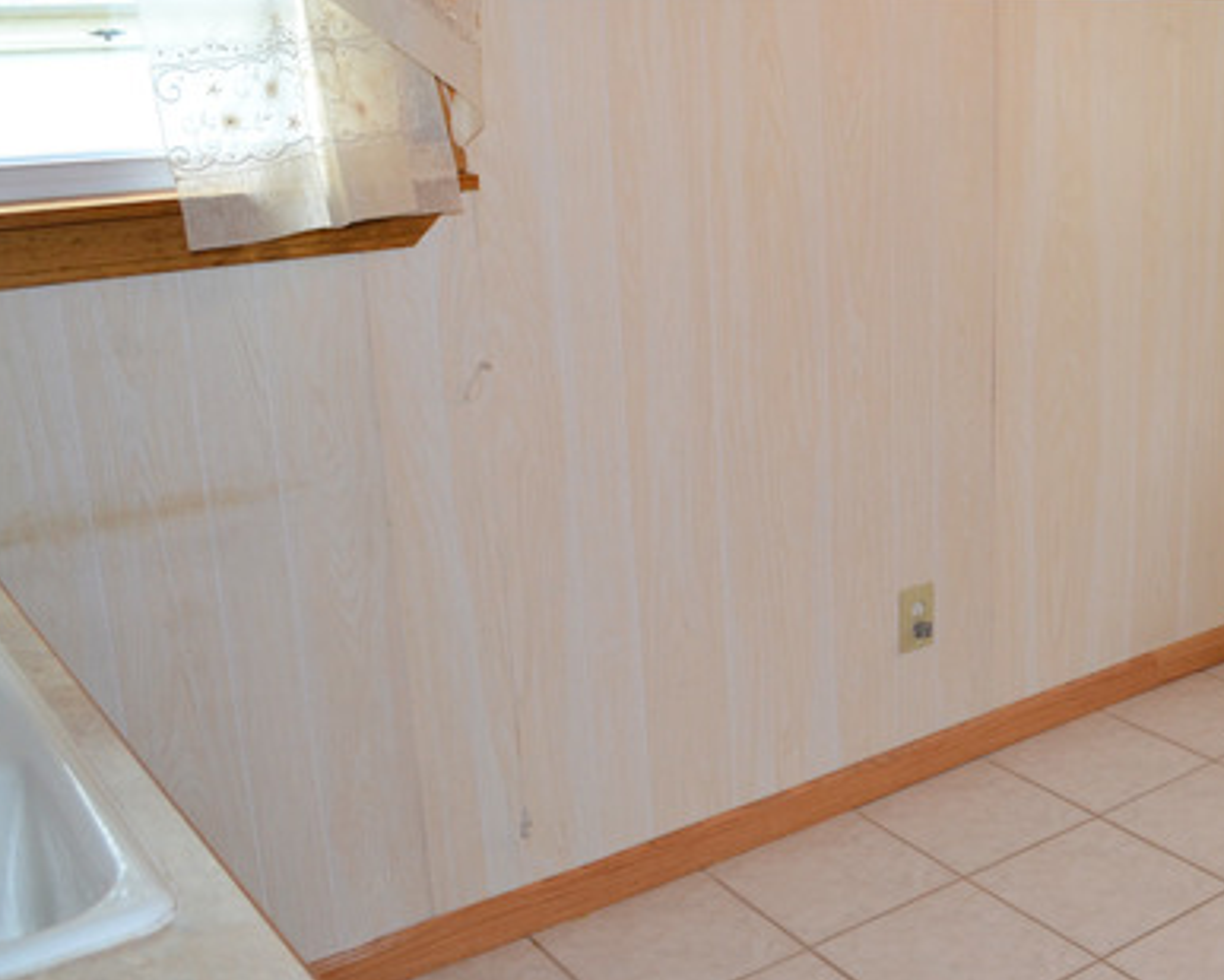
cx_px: 989
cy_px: 468
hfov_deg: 41.8
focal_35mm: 42
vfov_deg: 35.7
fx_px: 1522
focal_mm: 18
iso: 500
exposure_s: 1/60
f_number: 3.5
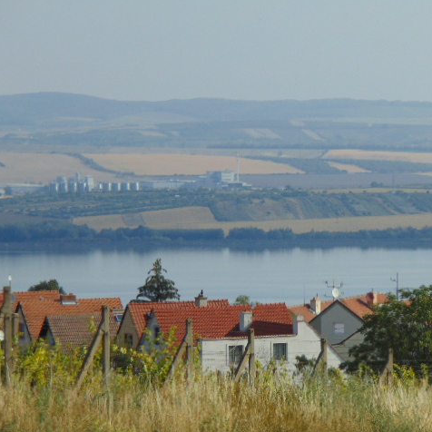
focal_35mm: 241
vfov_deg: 7.3
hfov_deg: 7.3
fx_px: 3403
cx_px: 273
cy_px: 216
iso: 80
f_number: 4.1
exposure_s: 1/800
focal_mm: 36.4
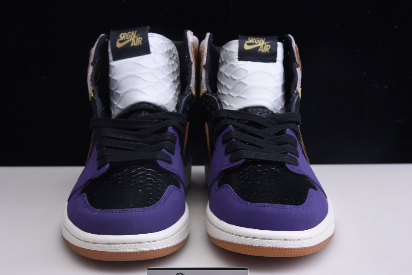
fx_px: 962
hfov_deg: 24.2
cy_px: 154
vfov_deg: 16.3
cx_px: 194
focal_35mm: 84
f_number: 13
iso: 100
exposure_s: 1/125
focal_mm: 65
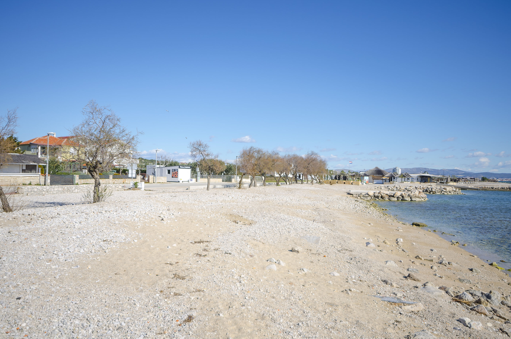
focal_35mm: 30
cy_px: 170
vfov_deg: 43.4
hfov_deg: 62.0
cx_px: 256
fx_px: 425
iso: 100
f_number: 7.1
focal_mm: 20
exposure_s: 1/250
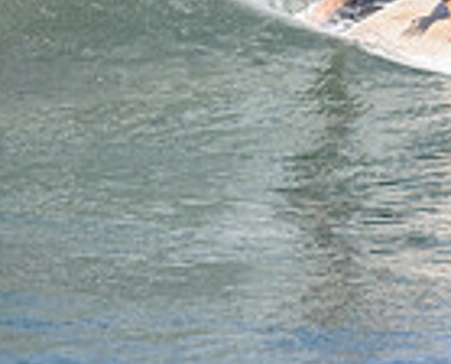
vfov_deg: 0.5
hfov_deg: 0.7
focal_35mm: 2928
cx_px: 451
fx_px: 39192
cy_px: -122
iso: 720
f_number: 5.6
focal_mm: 500
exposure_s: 1/4000
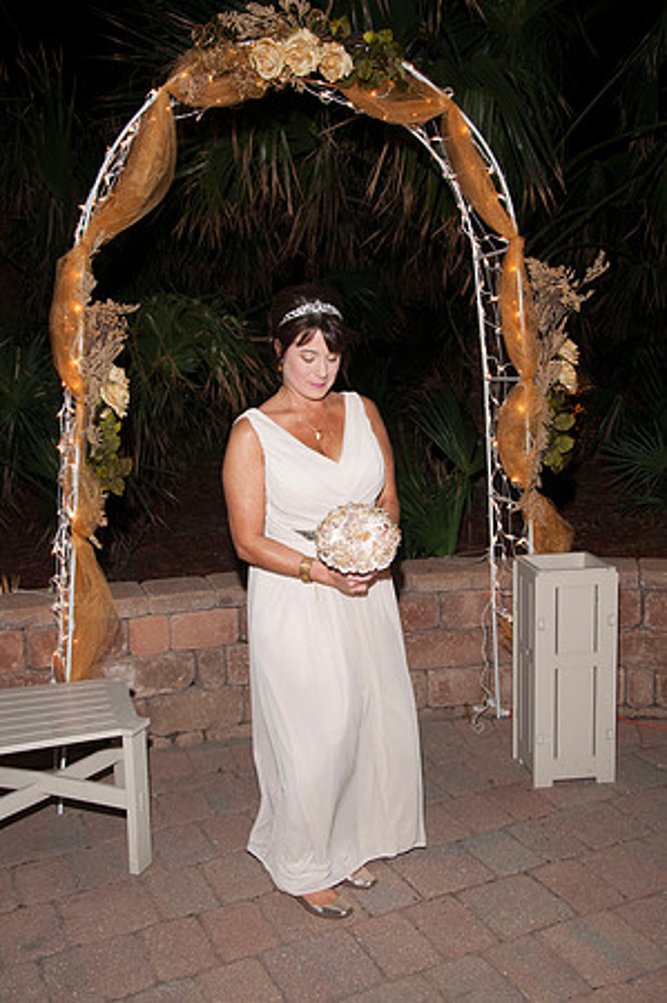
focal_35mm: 36
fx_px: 1003
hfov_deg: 36.8
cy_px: 502
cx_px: 334
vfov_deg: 53.2
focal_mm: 24
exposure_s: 1/30
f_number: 5.6
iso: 400
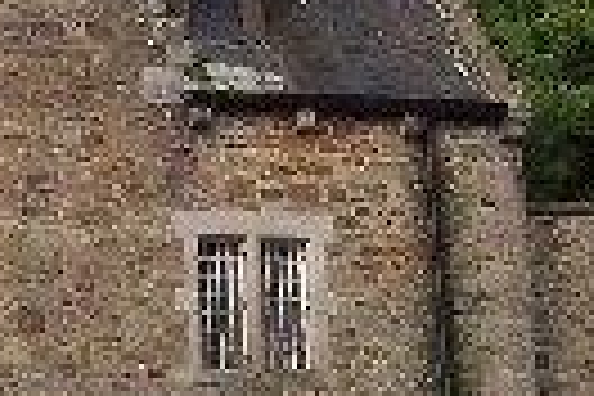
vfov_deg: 7.5
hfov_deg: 10.8
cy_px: 128
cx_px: -288
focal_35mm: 184
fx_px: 3036
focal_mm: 8
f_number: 4.8
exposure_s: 1/350
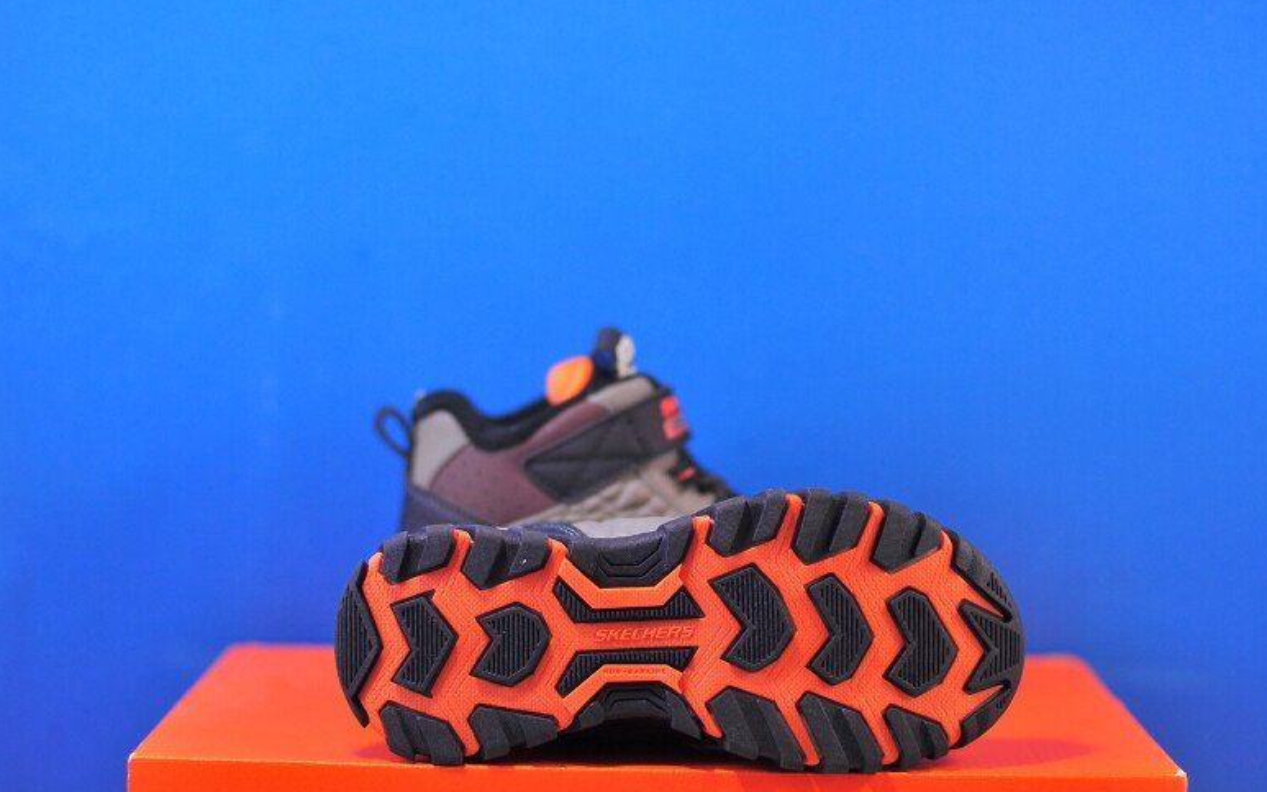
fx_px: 2728
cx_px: 647
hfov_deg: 26.1
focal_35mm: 79
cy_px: 419
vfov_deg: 16.5
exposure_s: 1/320
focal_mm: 50
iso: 250
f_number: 2
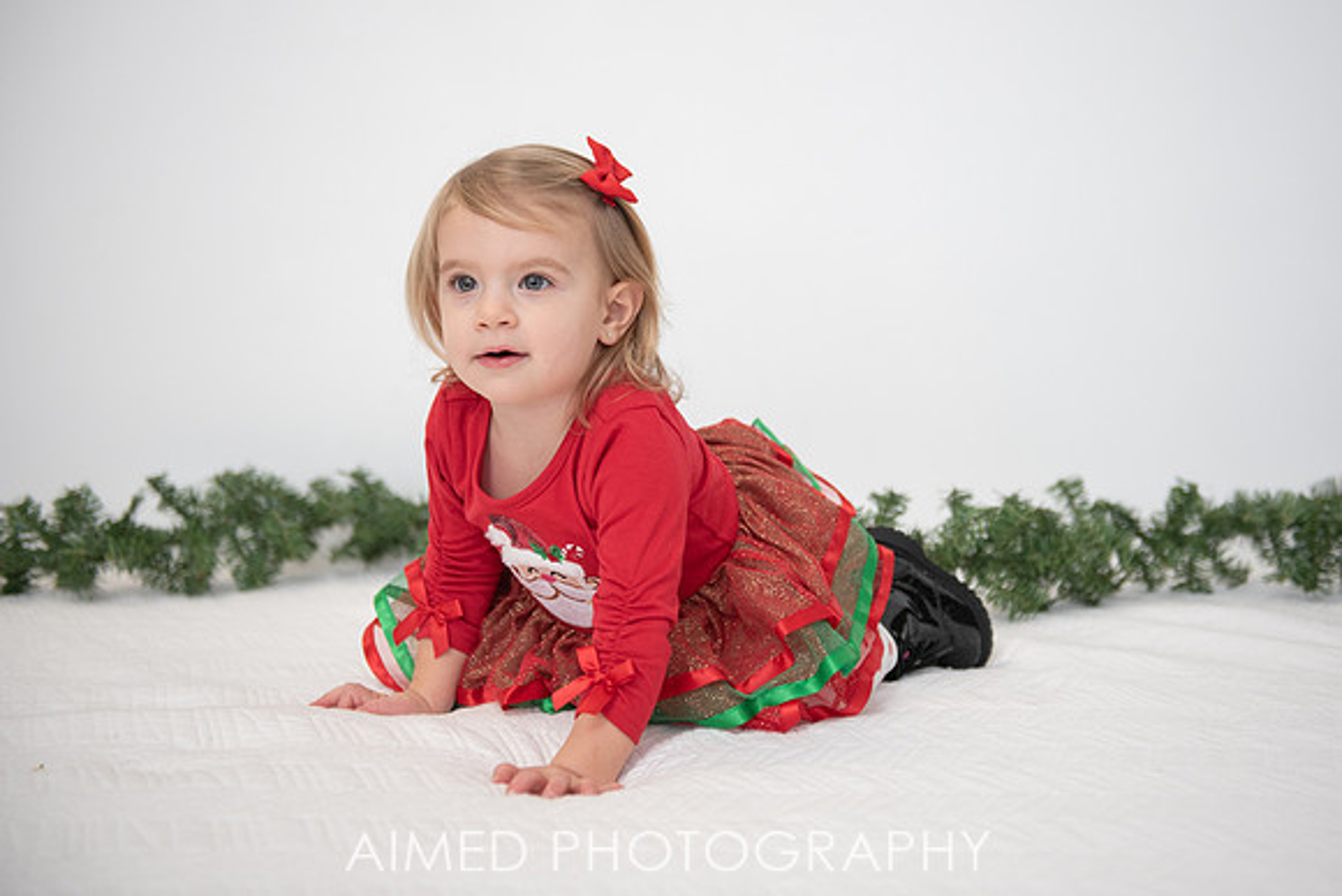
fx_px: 2008
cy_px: 393
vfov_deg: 25.1
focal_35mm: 54
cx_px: 753
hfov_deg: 36.9
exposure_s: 1/200
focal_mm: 48
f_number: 2.8
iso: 500
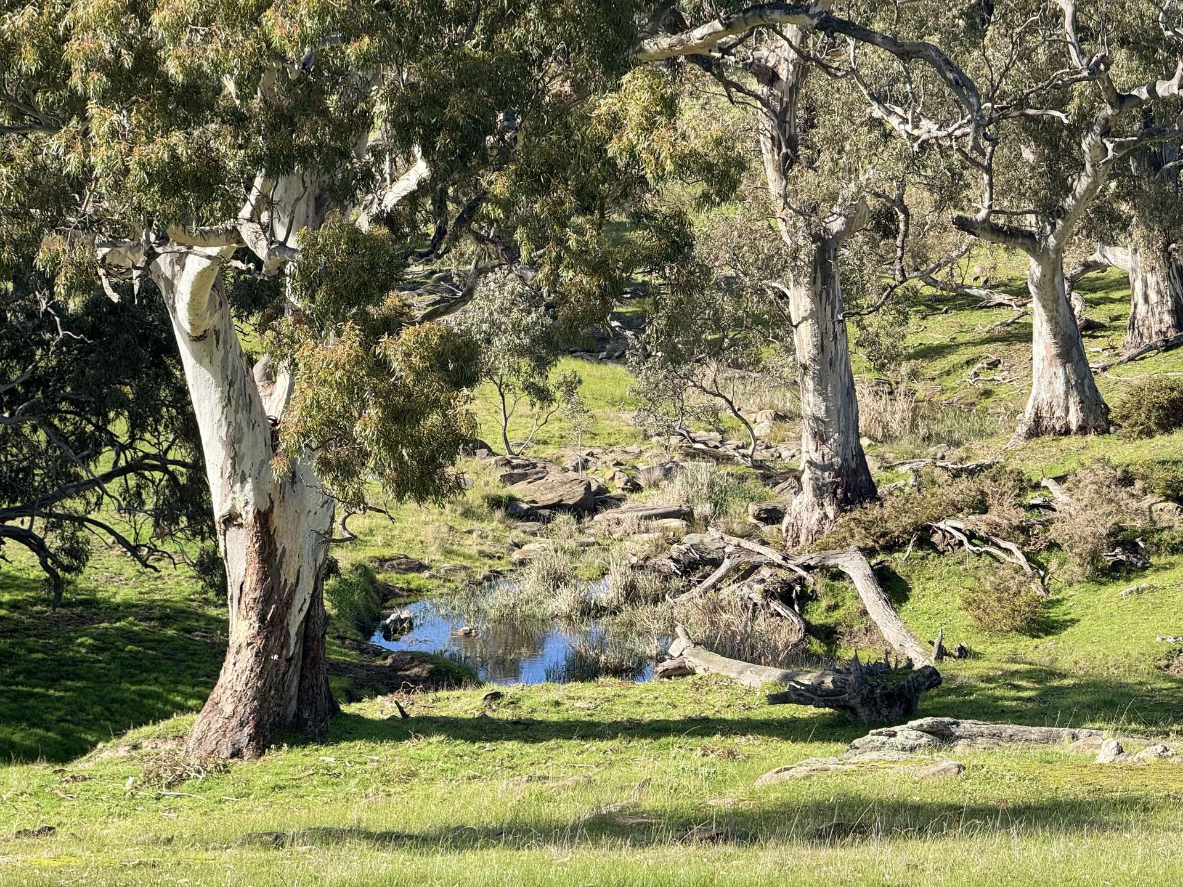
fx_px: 4101
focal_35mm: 120
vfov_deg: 12.3
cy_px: 444
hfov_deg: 16.4
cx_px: 592
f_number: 2.8
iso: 50
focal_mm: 15.66
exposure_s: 1/533
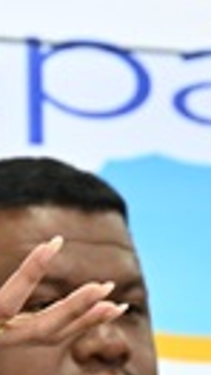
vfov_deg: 5.6
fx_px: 3859
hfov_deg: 3.1
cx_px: 54
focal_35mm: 387
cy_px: 335
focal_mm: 54
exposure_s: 1/200
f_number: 3.5
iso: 1000
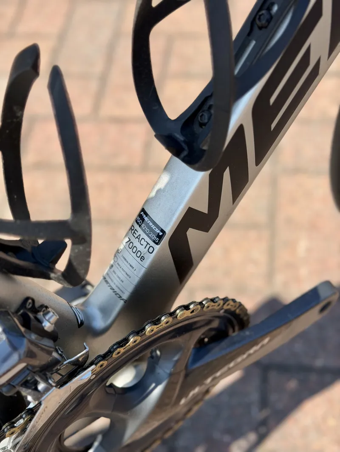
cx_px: 170
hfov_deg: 30.3
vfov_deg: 39.6
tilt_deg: -54.2
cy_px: 226
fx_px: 628
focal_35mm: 48
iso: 64
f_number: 1.78
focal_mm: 6.76
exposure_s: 1/1795
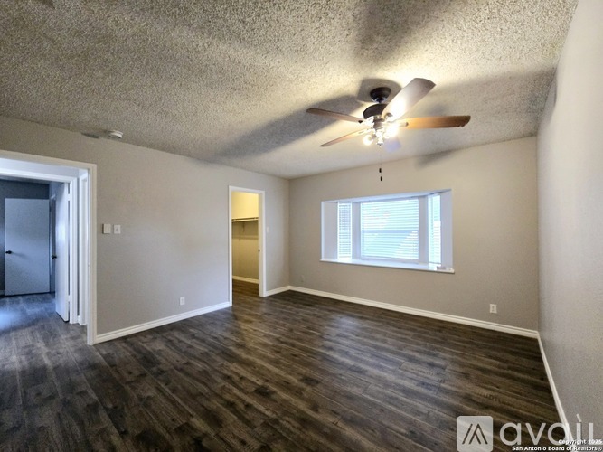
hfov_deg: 106.2
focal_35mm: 13
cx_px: 302
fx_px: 226
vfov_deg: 89.9
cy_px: 226
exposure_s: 1/60.2
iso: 400
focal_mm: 2.2
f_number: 2.2
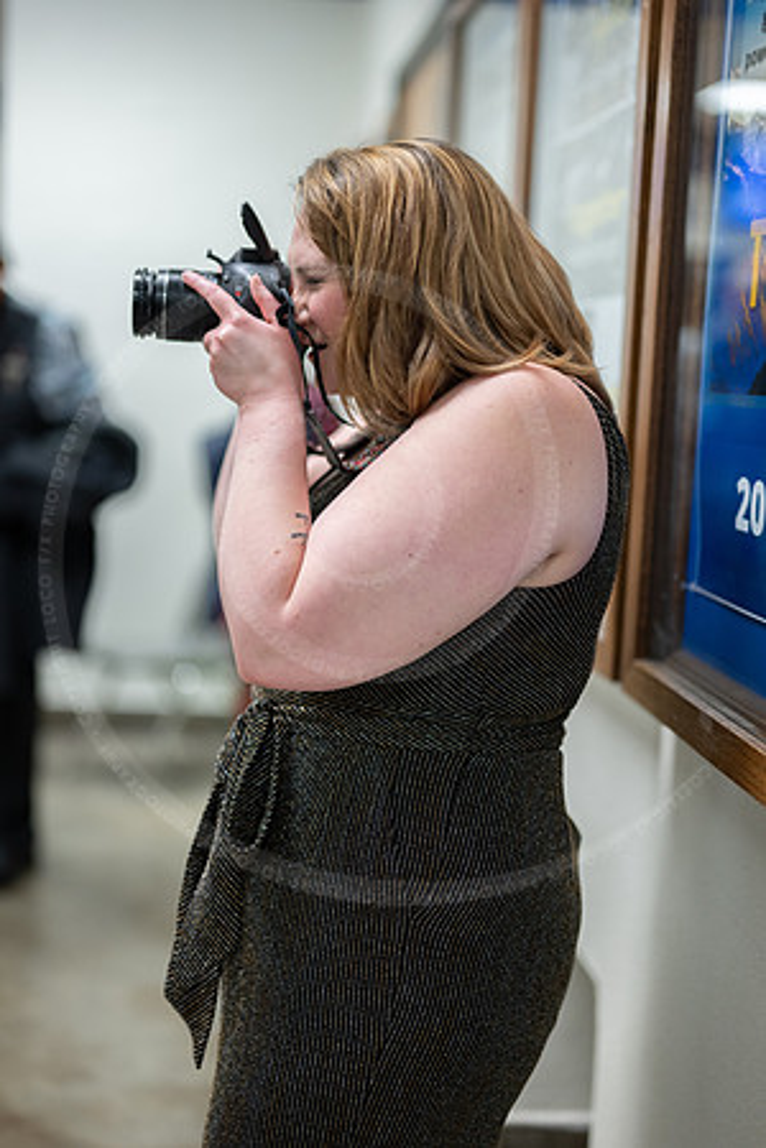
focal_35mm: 50
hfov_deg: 27.0
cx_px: 383
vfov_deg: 39.6
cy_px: 574
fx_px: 1596
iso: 800
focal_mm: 50
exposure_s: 1/250
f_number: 1.2
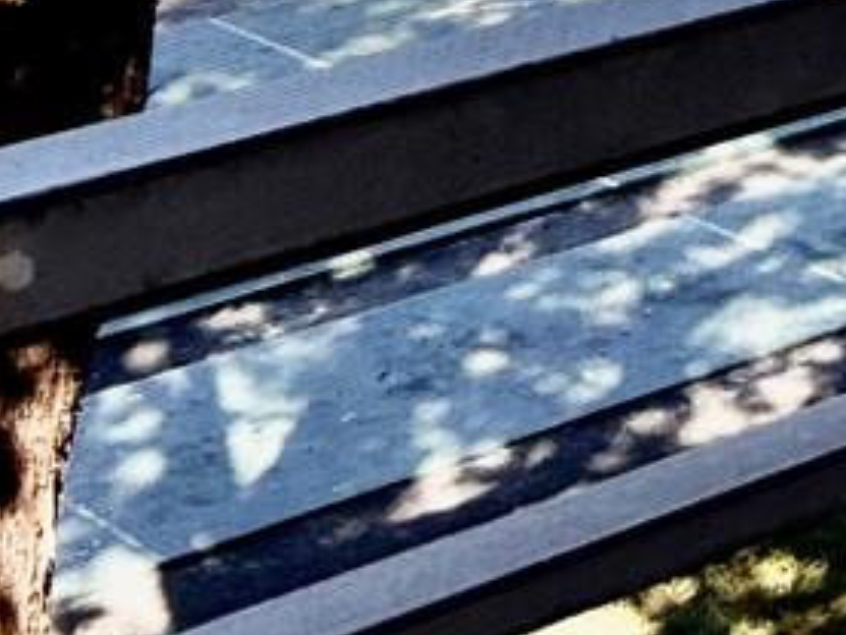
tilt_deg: +0.0
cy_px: -1142
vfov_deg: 8.6
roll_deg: -2.4
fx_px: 3668
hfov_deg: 11.5
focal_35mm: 150
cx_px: 1848
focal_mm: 5.7
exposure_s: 1/1058
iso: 50
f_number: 1.5
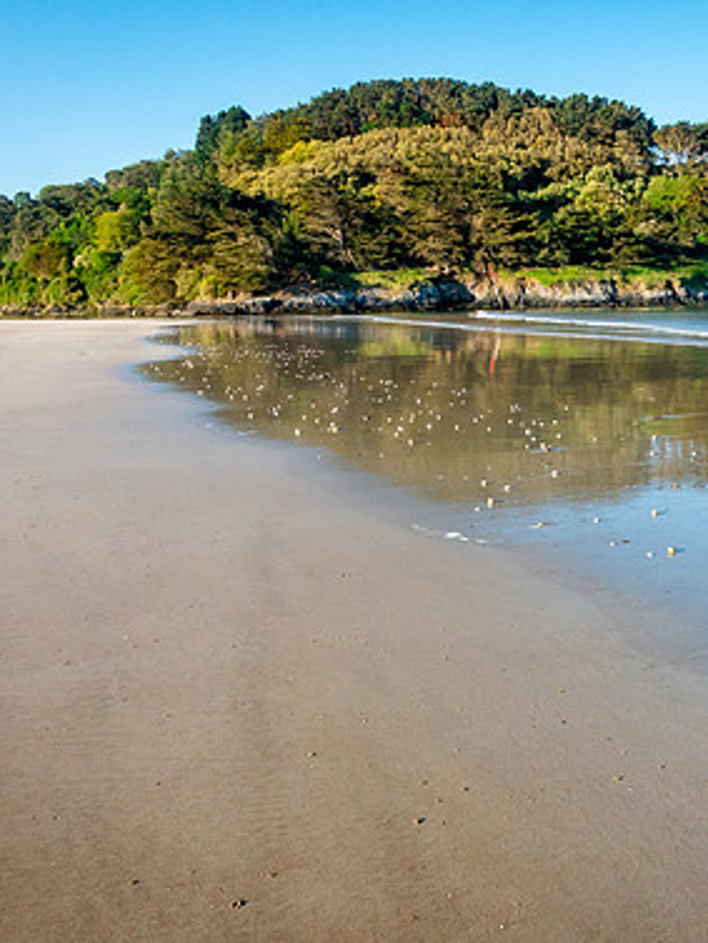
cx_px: 535
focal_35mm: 36
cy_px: 472
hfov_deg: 38.6
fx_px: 981
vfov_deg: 51.3
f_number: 7.1
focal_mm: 8.8
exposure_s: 1/160
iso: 1000
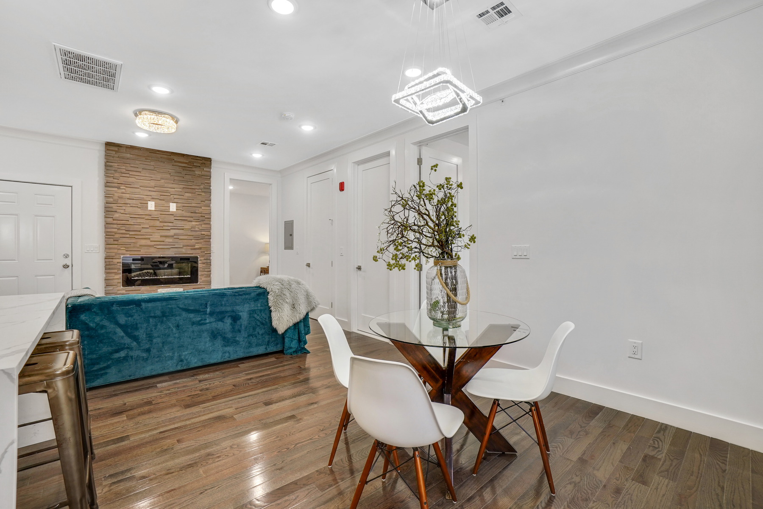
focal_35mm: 15
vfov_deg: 77.3
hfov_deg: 100.4
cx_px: 382
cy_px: 254
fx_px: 318
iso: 250
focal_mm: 10
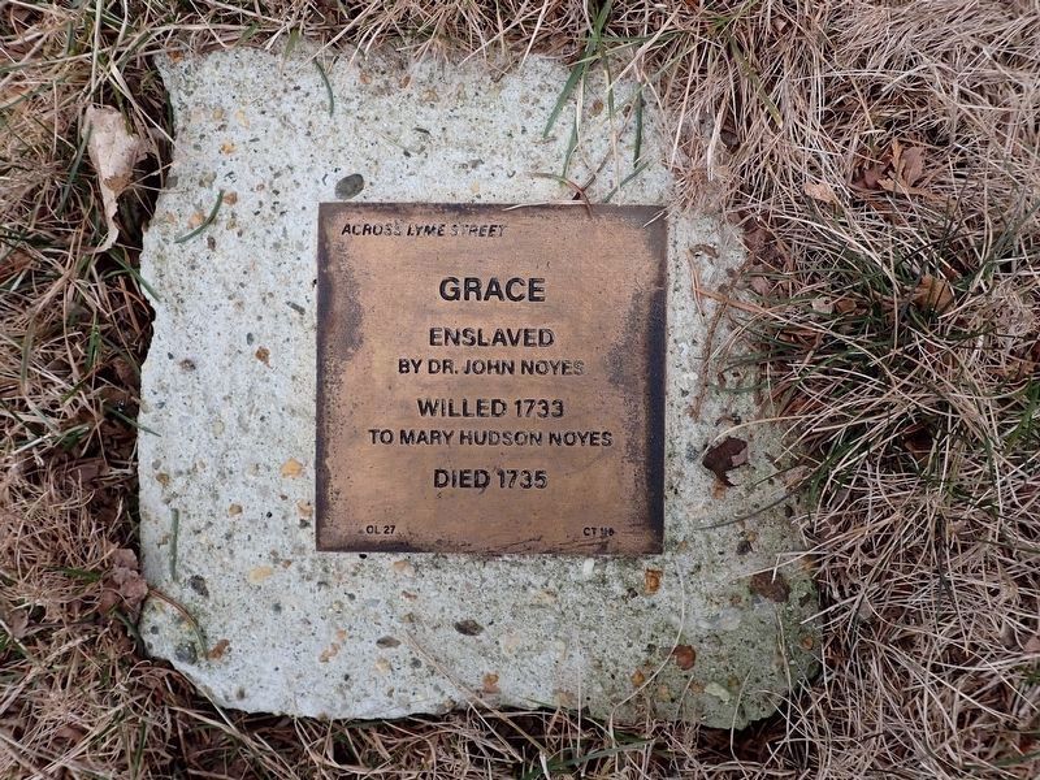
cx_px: 520
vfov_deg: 54.9
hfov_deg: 69.4
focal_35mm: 25
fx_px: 751
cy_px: 390
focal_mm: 4.5
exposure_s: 1/200
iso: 100
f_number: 2.8
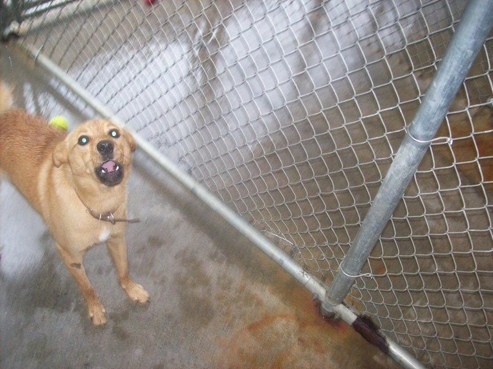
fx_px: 512
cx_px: 246
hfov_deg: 51.4
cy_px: 184
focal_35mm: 36
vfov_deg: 39.6
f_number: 2.7
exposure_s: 1/138
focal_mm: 6
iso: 200
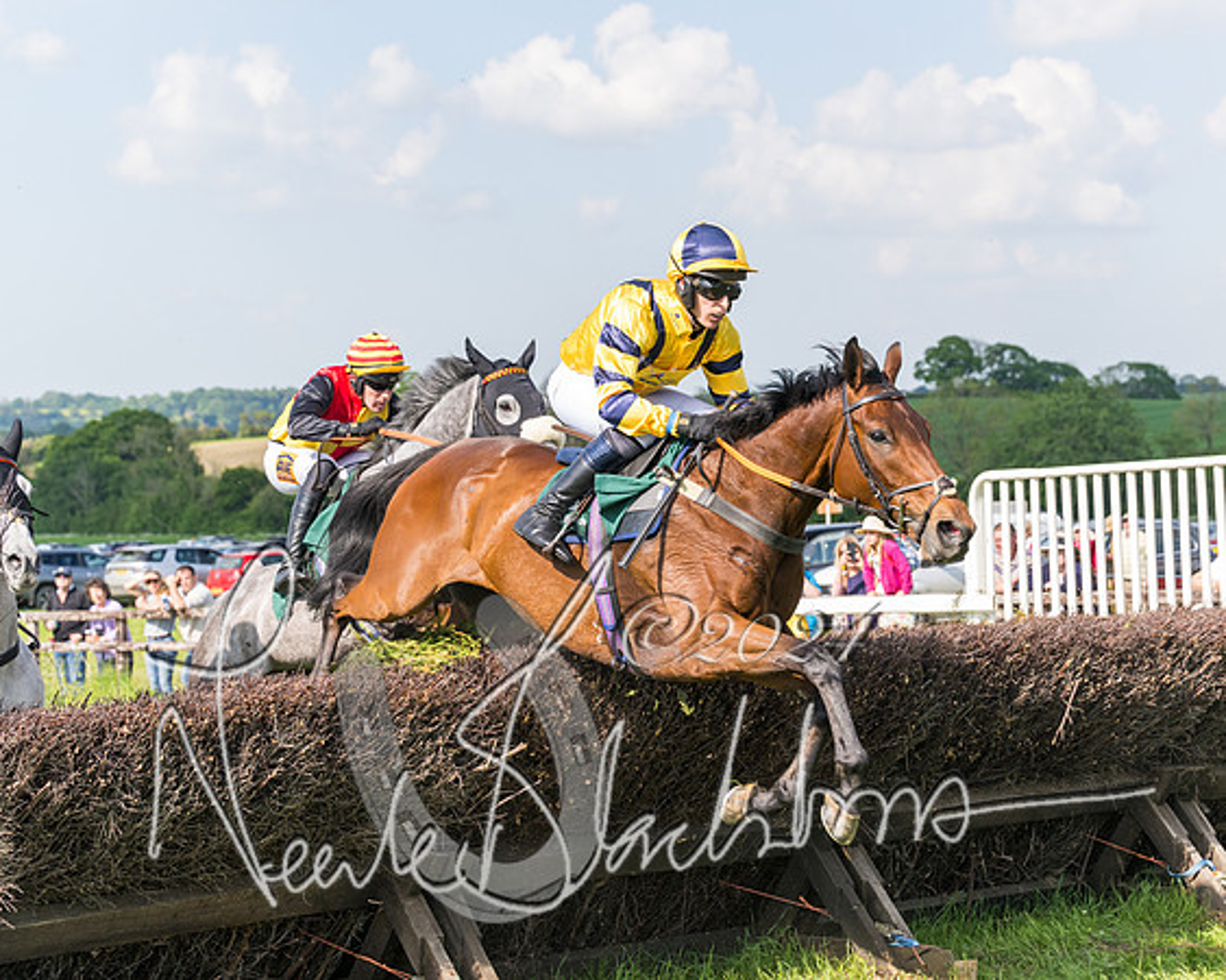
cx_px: 651
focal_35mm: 86
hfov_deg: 22.2
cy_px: 535
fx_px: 3123
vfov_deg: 17.8
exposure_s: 1/1600
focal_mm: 70
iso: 400
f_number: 5
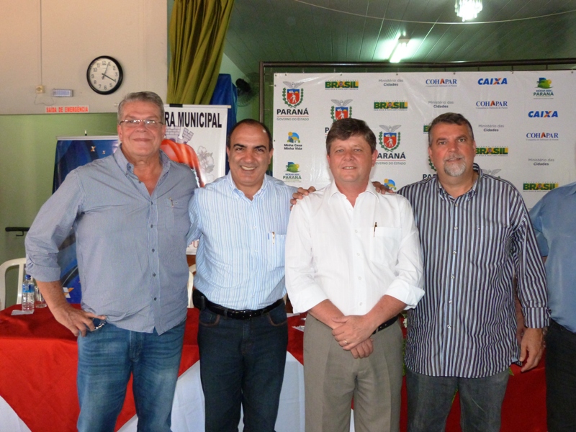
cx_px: 288
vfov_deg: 44.2
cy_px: 216
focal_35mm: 32
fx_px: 532
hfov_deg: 56.8
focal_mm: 5.6
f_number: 3
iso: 400
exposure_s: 1/60
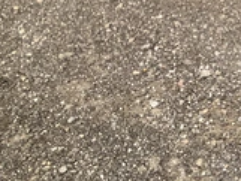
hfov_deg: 24.3
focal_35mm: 72
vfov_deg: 19.9
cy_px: 0
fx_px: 502
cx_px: 296
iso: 25
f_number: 1.8
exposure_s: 1/804
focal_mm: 3
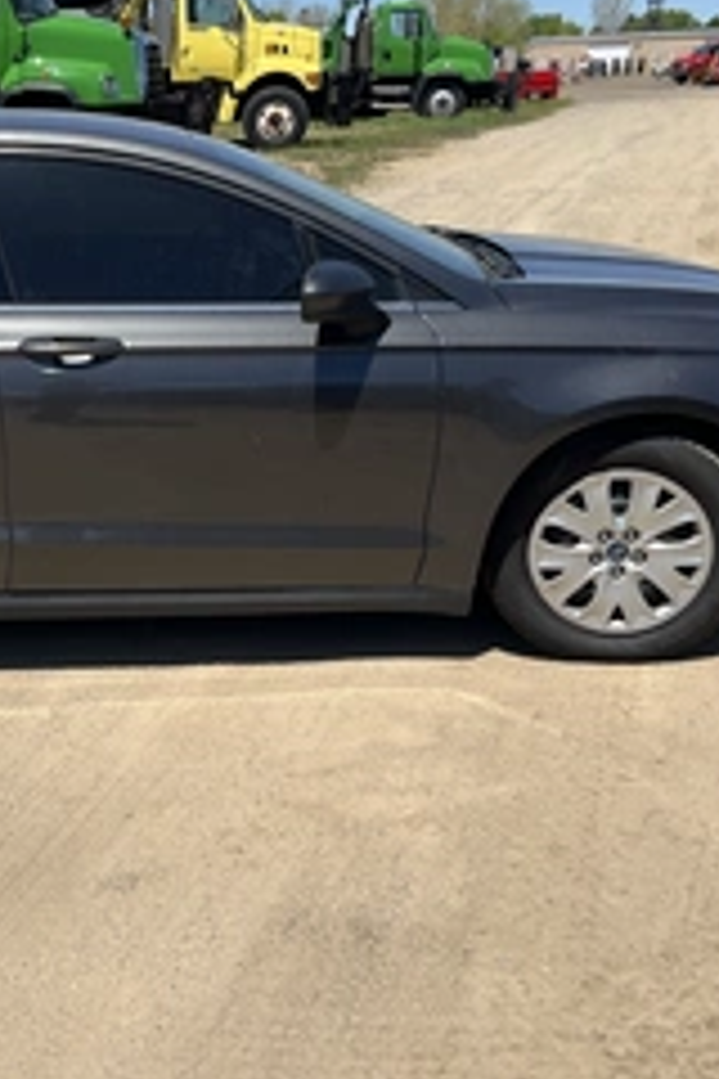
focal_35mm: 45
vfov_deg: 43.6
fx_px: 1348
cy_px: 540
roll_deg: +2.3
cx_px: 67
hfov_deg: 28.7
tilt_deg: -16.0
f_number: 1.6
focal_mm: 5.1
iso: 50
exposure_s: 1/4149
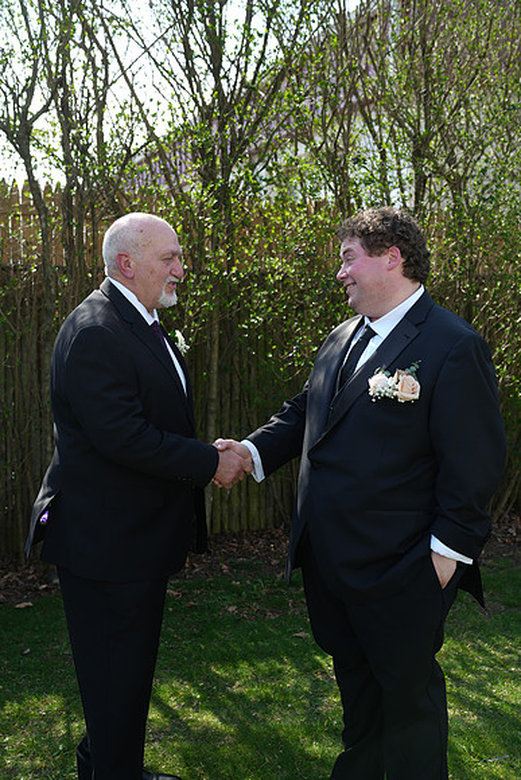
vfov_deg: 45.4
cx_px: 260
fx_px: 933
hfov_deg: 31.2
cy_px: 390
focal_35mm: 43
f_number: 4
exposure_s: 1/200
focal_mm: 43
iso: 80
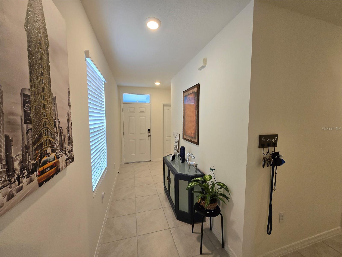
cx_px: 171
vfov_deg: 89.9
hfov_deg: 106.2
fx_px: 128
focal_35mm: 13
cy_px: 128
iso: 100
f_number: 2.2
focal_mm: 1.7
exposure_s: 1/60
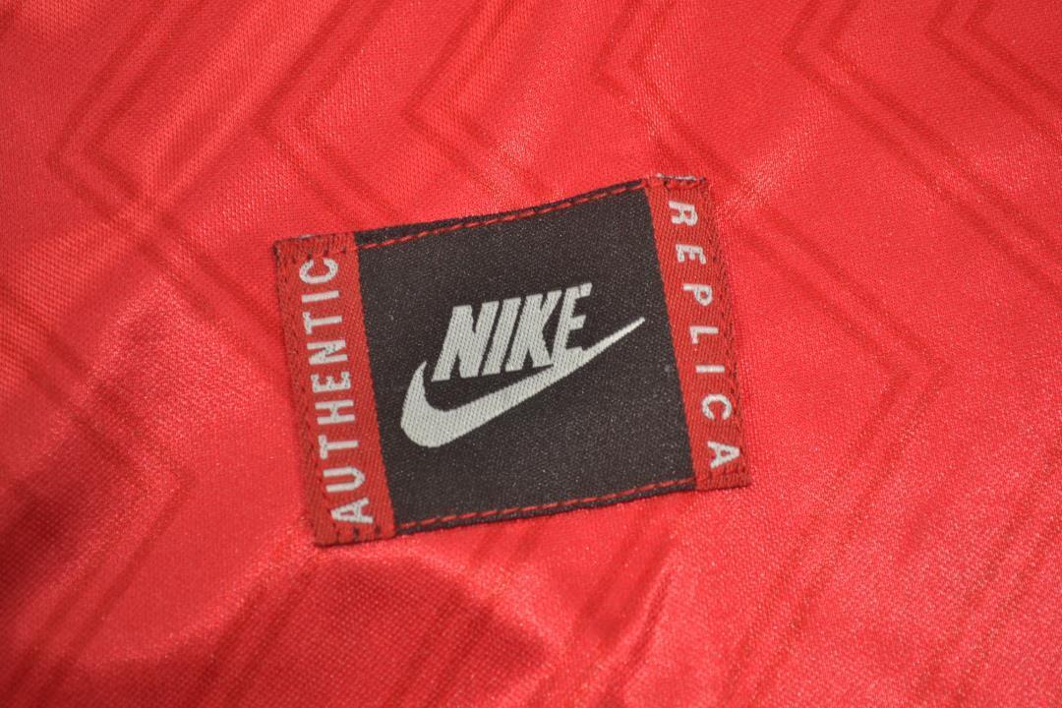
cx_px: 531
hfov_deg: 24.6
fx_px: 2434
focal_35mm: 82
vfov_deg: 16.6
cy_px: 354
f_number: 5.6
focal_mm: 55
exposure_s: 1/60
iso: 200
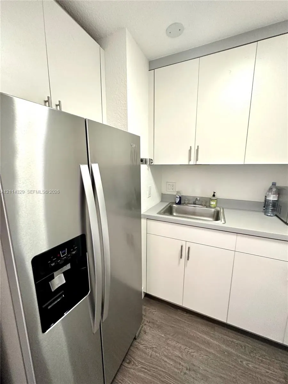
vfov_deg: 102.1
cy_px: 192
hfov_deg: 85.7
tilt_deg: -9.7
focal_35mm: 14
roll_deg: +1.4
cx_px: 144
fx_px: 155
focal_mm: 2.22
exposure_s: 1/60
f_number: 2.2
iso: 250
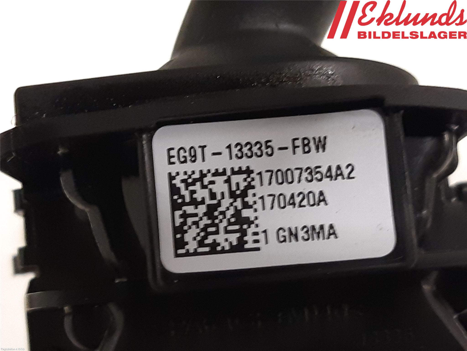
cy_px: 176
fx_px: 351
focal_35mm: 26
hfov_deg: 67.3
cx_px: 234
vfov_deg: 53.1
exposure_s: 1/25
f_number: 1.7
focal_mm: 3.93
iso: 200
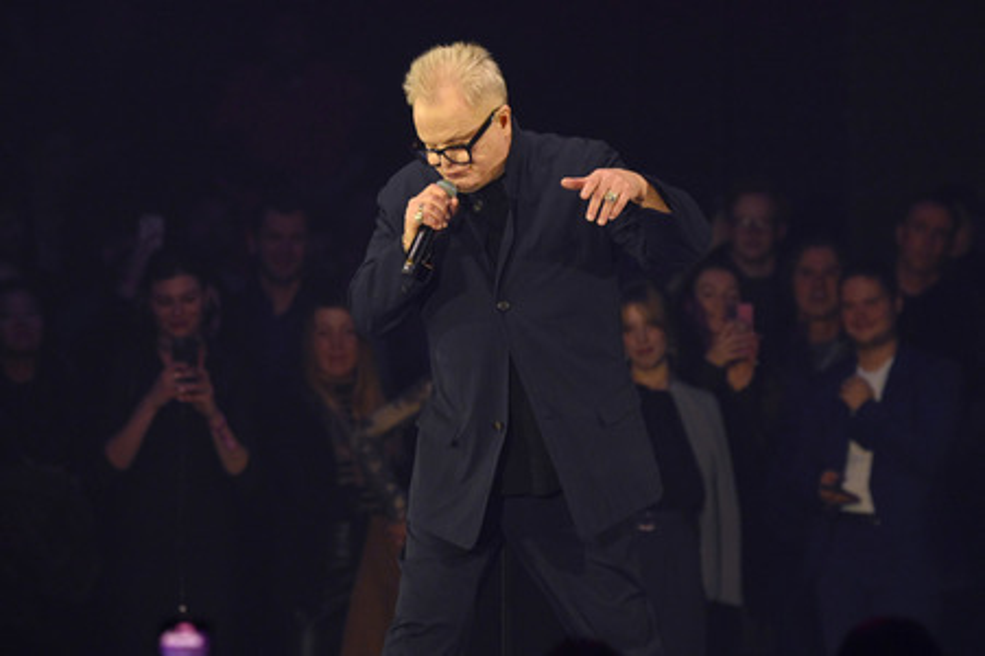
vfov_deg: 4.9
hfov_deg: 7.4
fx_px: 7655
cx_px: 492
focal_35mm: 280
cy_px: 328
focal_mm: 280
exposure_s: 1/640
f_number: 5.6
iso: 6400
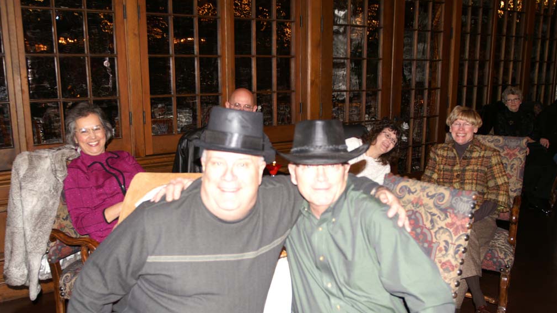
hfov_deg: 56.6
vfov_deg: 33.6
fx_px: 517
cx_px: 278
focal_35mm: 35
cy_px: 185
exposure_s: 1/60
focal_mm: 22
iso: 200
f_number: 3.5
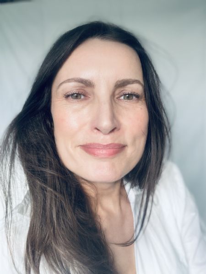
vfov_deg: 56.8
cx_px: 103
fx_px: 254
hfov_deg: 44.2
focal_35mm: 32
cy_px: 137
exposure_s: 1/102
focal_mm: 2.87
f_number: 2.2
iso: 80
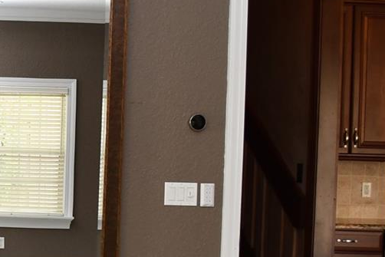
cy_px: 169
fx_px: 920
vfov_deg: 15.9
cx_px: -149
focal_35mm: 86
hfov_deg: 20.9
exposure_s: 1/60
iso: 640
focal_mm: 18
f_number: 4
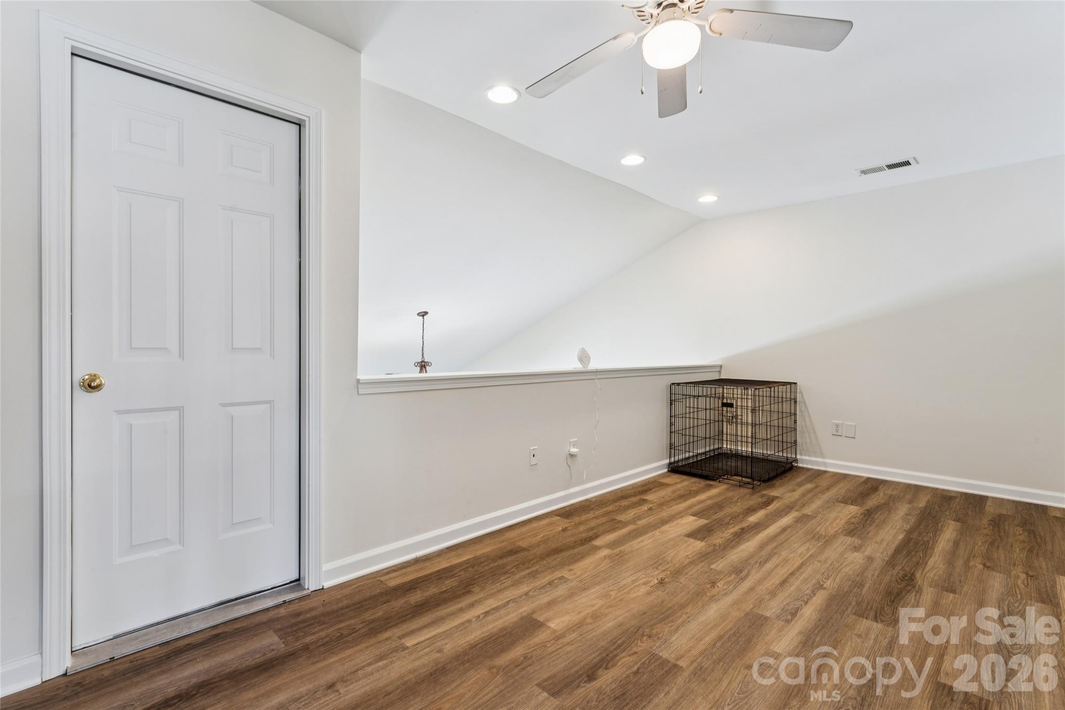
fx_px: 491
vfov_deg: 71.7
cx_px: 532
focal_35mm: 17
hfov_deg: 94.6
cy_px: 355
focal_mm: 16.6
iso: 100
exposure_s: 1/1.67
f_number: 13
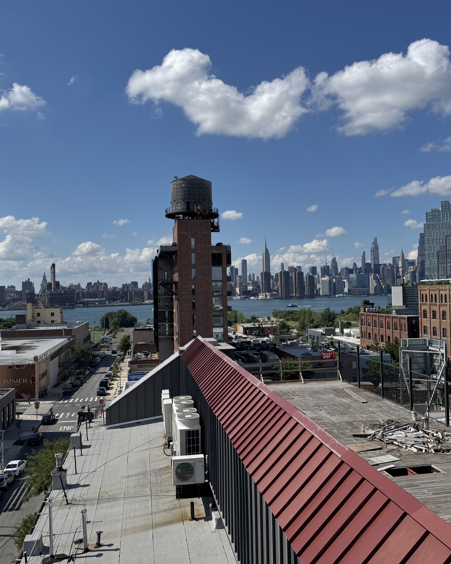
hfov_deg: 45.8
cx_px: 243
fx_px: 534
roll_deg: +0.9
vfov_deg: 55.7
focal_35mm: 32
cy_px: 281
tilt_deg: +0.6
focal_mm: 6.76
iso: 80
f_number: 1.78
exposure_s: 1/7092
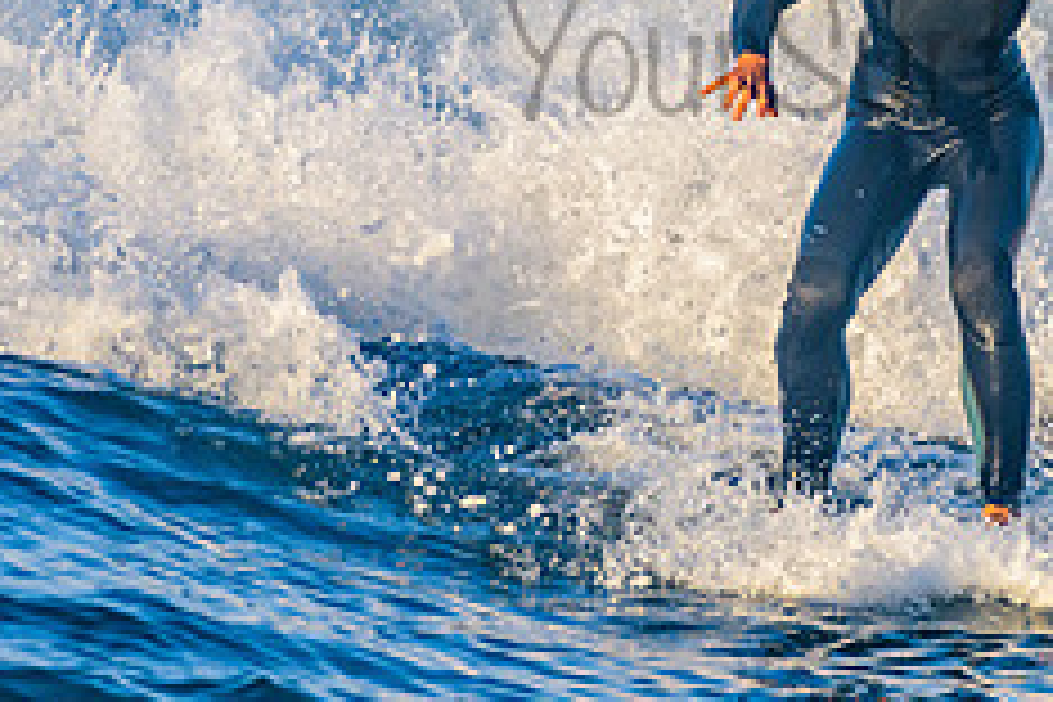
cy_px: 11
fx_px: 44164
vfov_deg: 0.9
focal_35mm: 1510
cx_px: 967
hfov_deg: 1.4
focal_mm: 500
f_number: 5.6
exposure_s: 1/2000
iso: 360
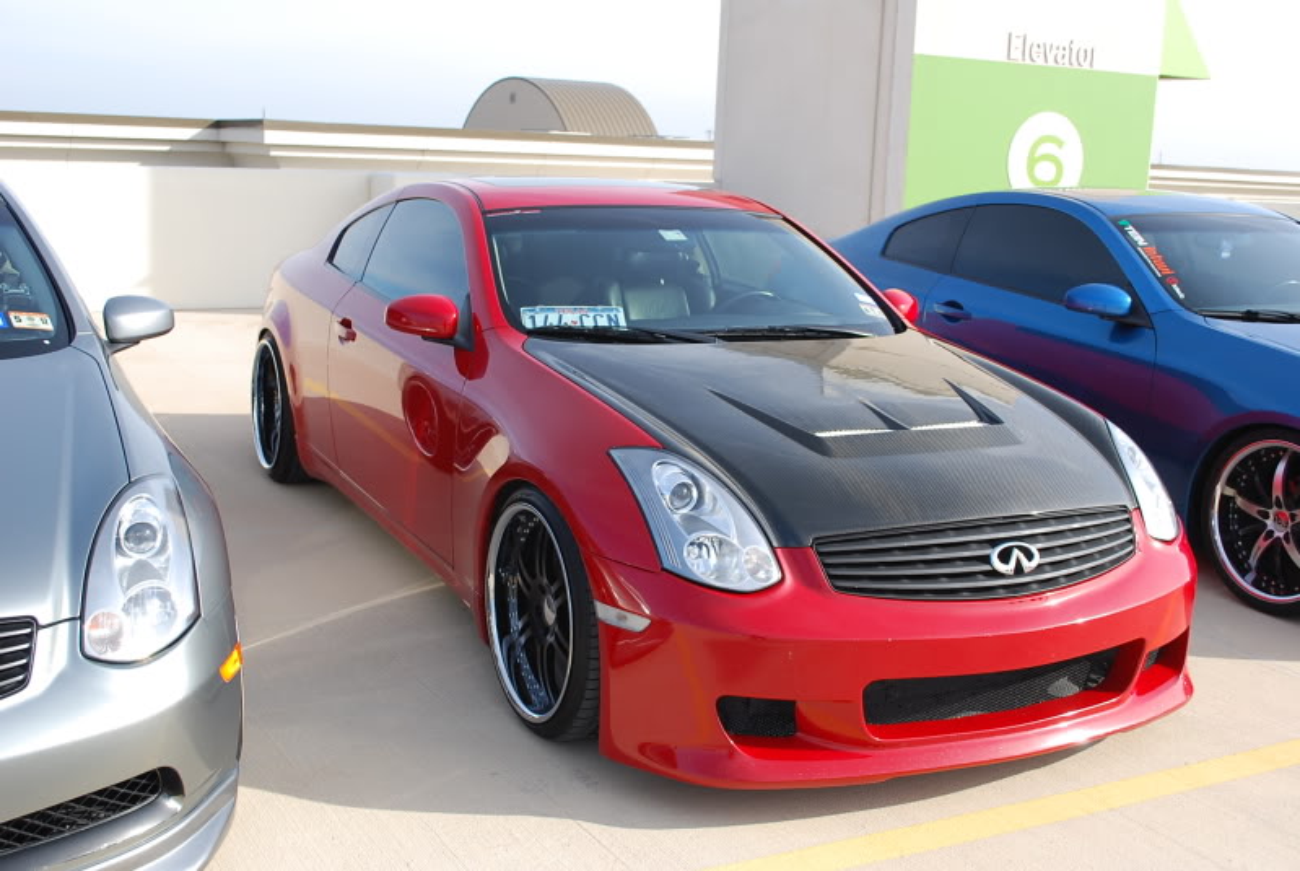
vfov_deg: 34.3
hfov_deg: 49.5
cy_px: 436
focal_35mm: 39
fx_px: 1410
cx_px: 650
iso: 100
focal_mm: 26
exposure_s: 1/160
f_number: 6.3
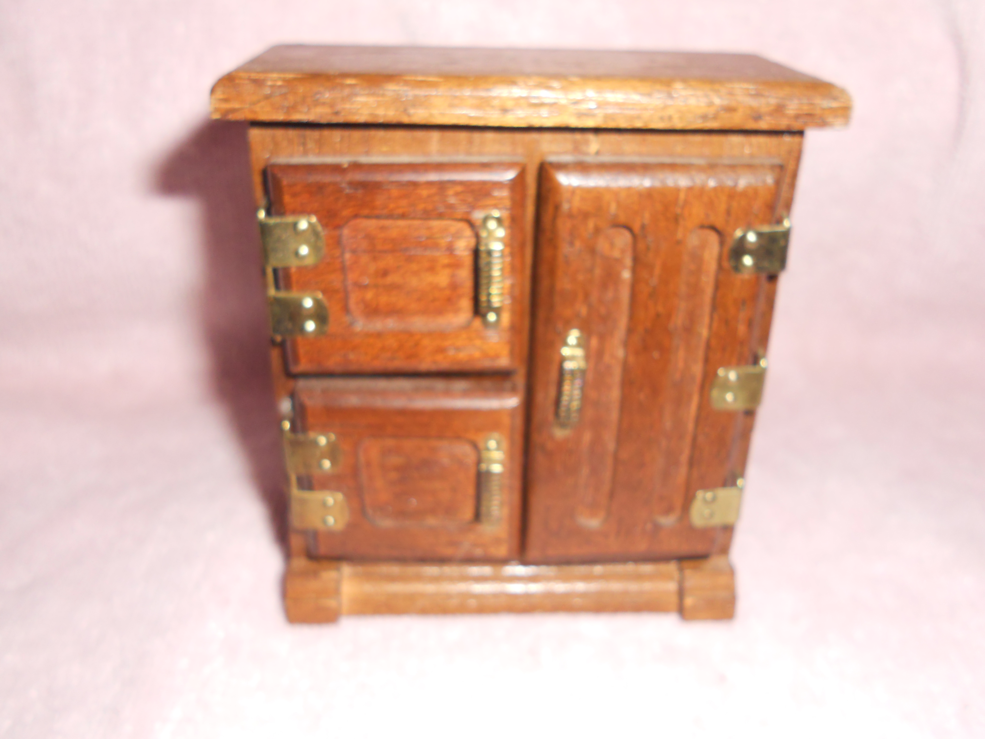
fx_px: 911
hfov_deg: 56.8
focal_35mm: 32
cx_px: 492
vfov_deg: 44.2
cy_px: 370
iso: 200
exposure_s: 1/25
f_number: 8.8
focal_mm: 5.8
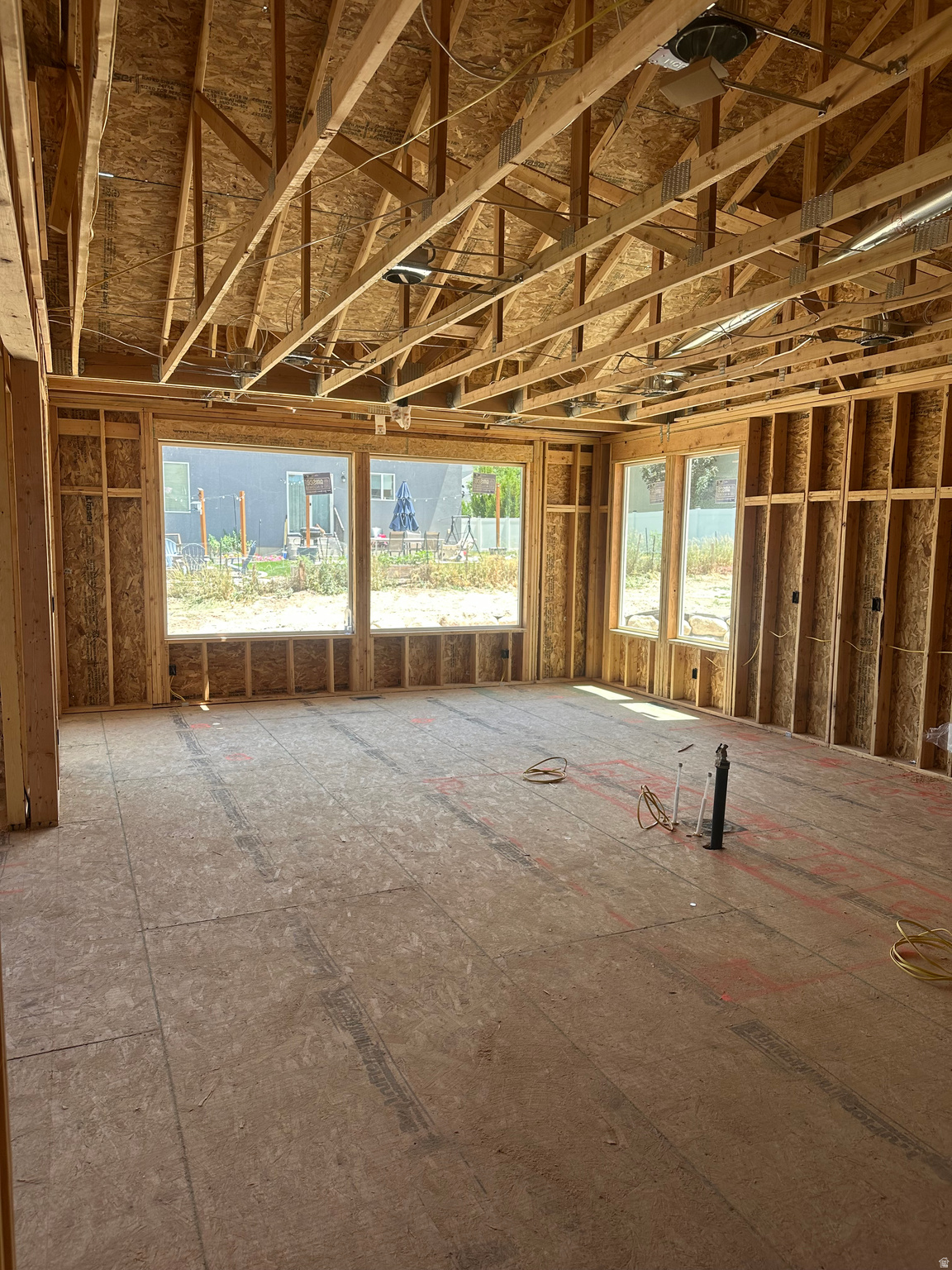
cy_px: 635
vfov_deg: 71.6
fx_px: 880
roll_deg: -1.7
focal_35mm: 24
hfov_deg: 56.8
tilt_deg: -5.9
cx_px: 476
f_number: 1.78
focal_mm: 6.86
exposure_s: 1/244
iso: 80
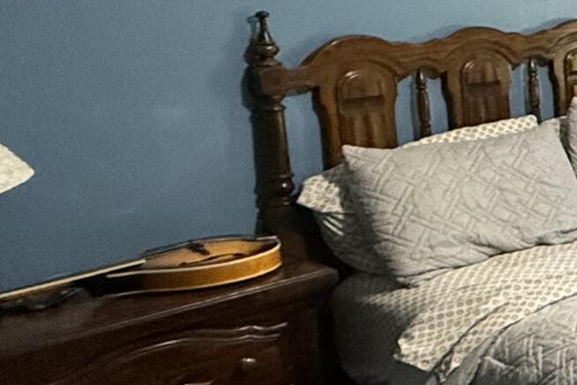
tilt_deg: -8.1
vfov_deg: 20.2
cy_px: 92
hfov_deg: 19.7
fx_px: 1074
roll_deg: -2.5
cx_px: 1100
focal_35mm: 67
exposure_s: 1/120
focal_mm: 2.22
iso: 500
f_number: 2.2
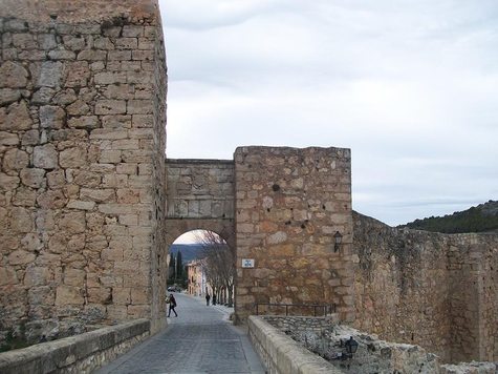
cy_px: 187
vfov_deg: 39.6
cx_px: 249
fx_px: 518
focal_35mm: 36
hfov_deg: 51.4
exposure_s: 1/640
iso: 80
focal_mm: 6
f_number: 2.7
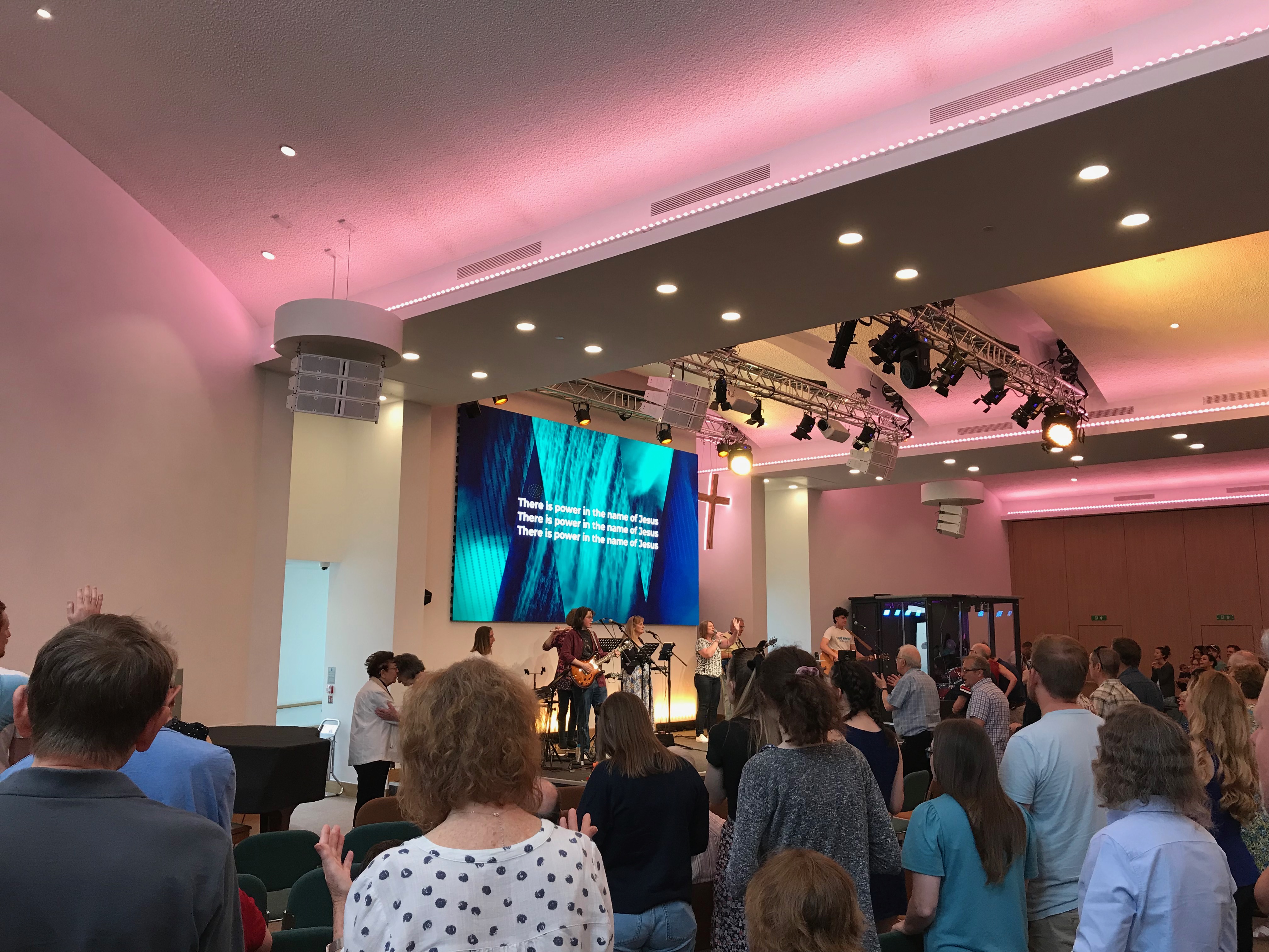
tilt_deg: +10.6
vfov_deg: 49.7
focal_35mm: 28
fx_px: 1026
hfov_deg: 63.4
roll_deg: +0.1
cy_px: 476
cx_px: 634
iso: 20
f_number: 1.8
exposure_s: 1/33
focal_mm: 3.99
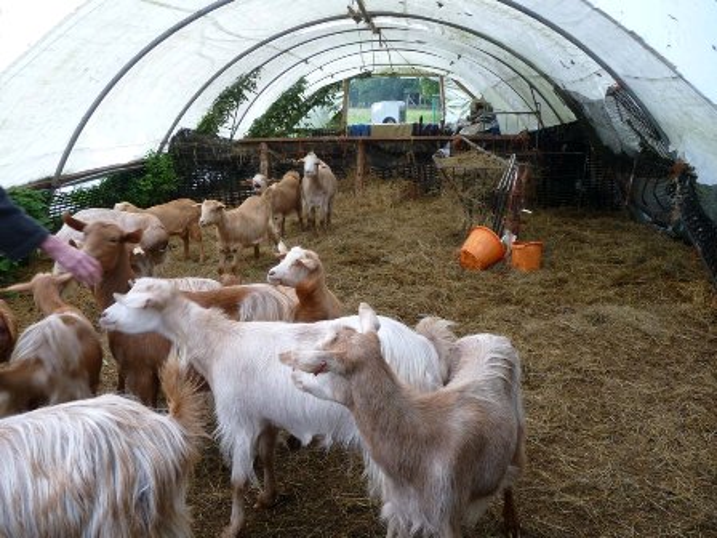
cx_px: 358
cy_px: 269
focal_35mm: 30
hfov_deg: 60.0
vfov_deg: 46.8
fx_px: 621
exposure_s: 1/40
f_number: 3.4
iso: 100
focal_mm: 5
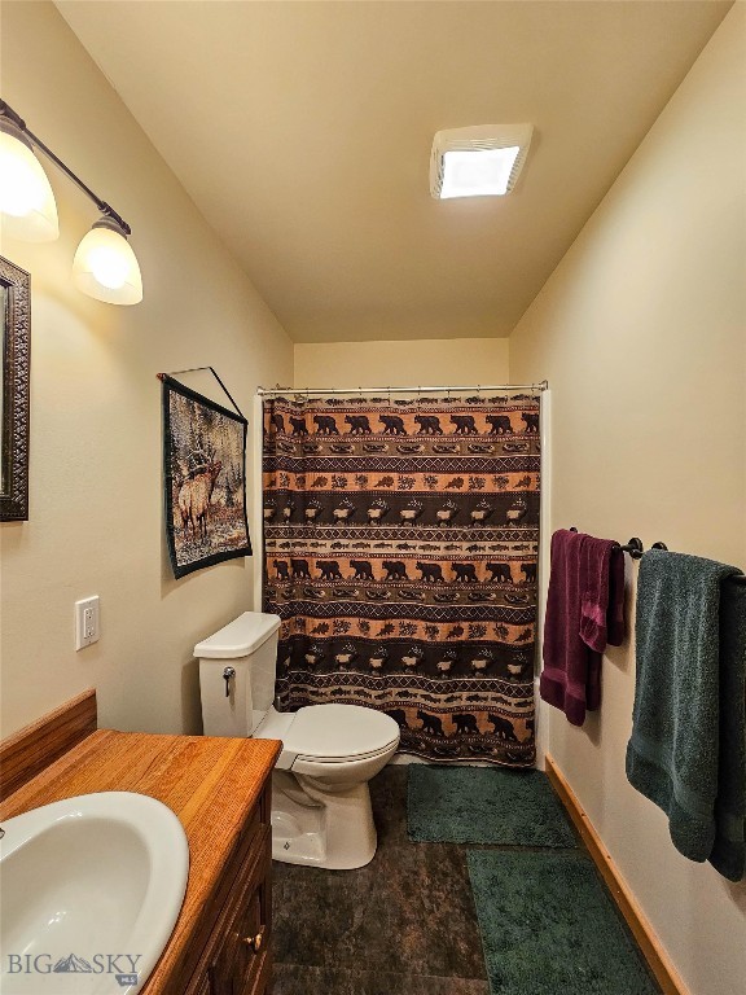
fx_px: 374
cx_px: 373
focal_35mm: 13
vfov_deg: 106.2
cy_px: 498
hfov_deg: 89.9
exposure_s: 1/60
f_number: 2.2
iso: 250
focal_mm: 2.2
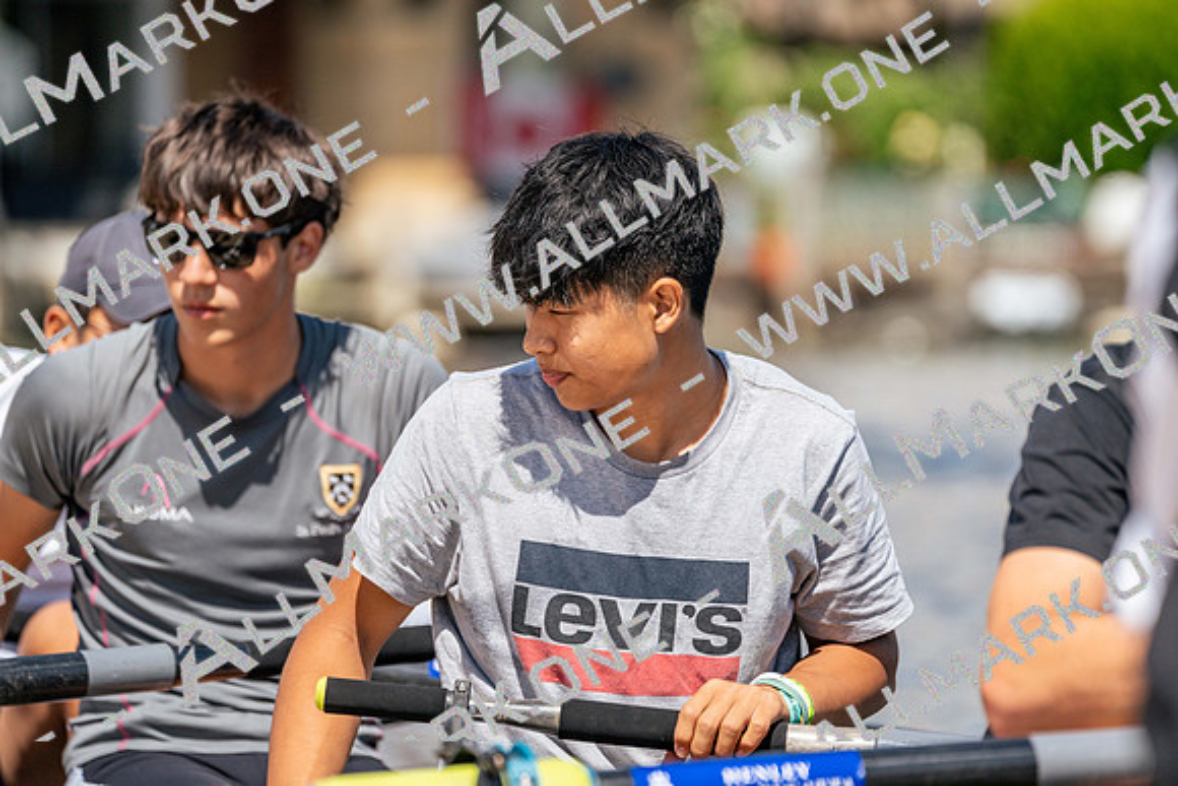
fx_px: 10899
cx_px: 589
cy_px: 393
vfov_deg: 4.1
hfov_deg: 6.2
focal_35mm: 333
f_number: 5.6
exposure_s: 1/1600
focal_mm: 333
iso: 200
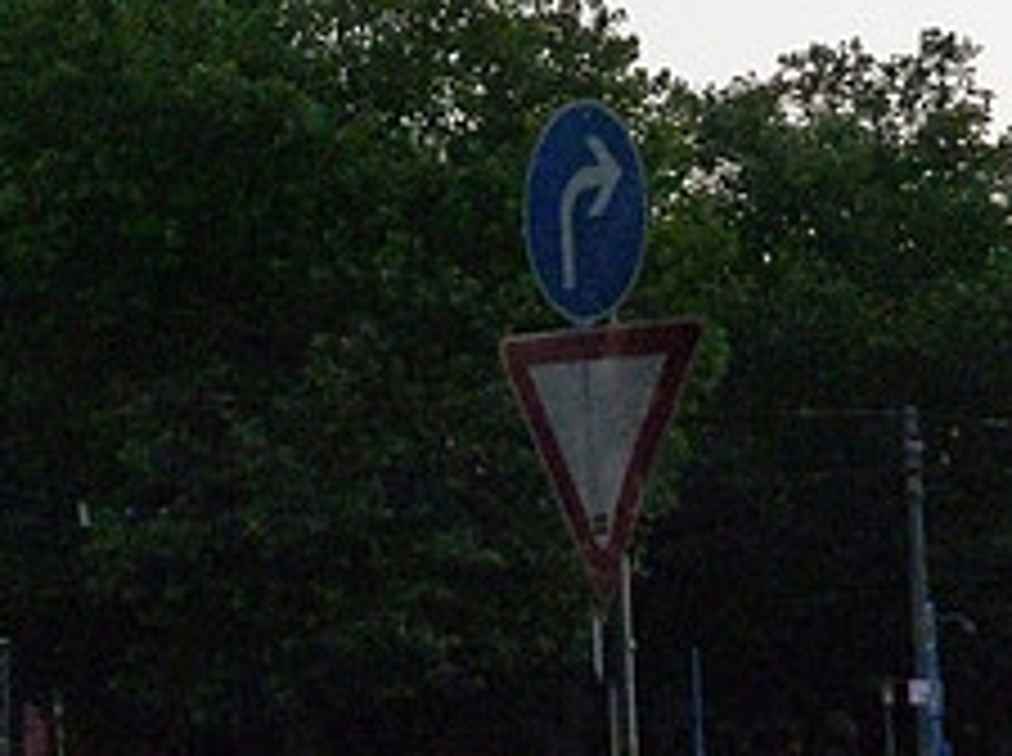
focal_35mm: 142
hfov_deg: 13.5
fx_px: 4145
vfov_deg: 10.4
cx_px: -256
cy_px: 83
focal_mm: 9.1
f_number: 3.9
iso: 800
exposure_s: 1/40
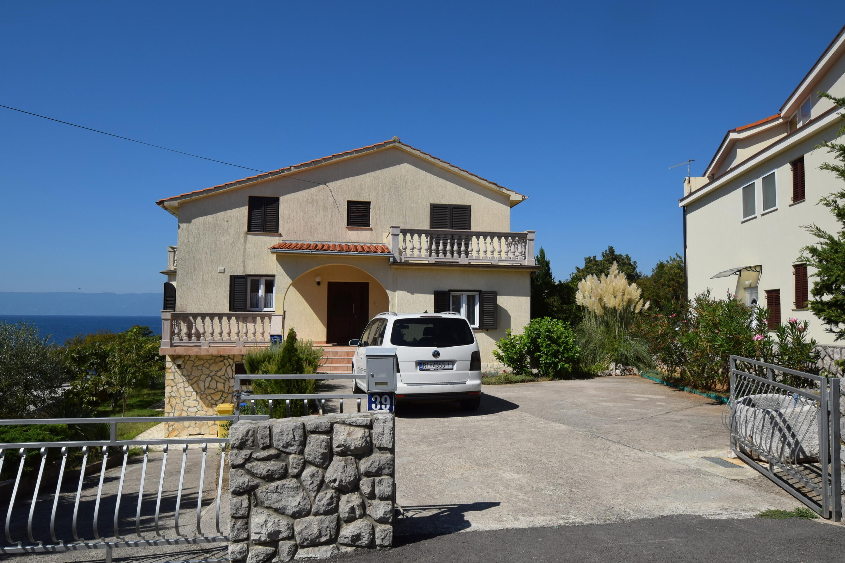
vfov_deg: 56.1
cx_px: 422
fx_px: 528
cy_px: 282
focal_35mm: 22
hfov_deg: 77.3
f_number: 11
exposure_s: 1/500
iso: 200
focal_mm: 15
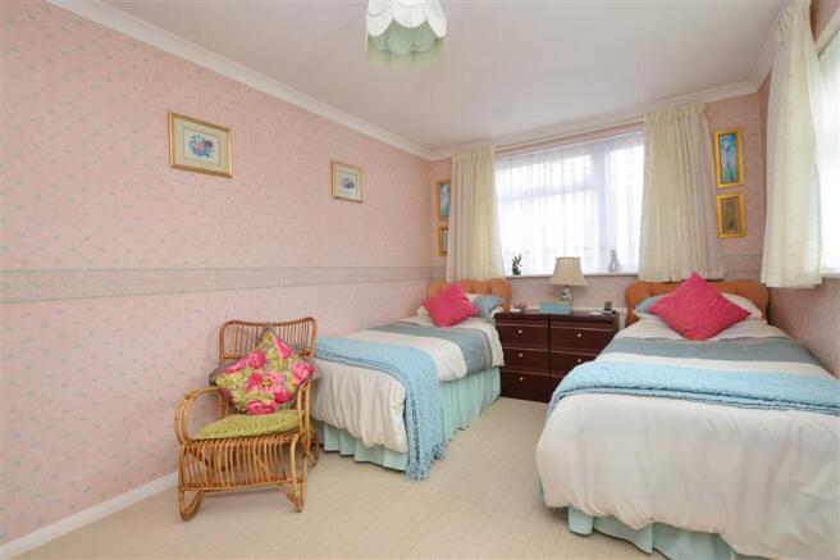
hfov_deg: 95.0
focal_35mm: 16
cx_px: 420
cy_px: 280
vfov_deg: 72.0
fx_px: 385
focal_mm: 11
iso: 200
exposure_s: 1/20
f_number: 5
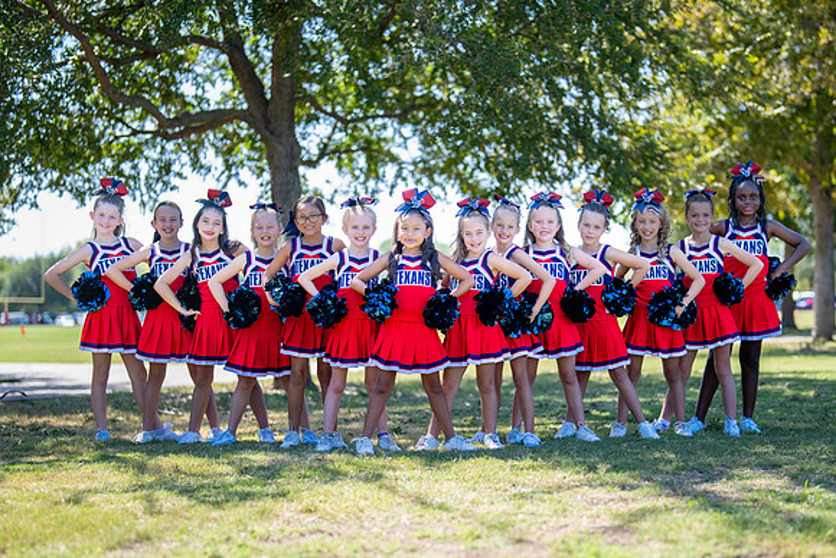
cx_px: 474
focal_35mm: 64
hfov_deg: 31.2
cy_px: 325
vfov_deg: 21.1
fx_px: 1498
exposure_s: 1/1600
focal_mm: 50
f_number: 1.2
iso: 100
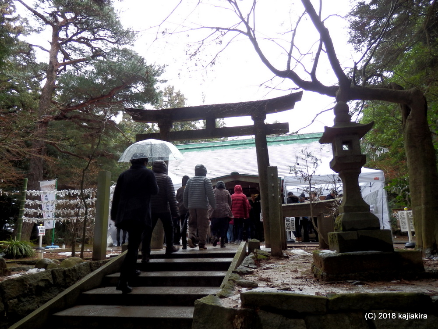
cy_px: 164
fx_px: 316
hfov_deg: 69.4
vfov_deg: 54.9
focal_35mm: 25
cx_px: 219
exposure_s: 1/30
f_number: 3
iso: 80
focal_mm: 4.5
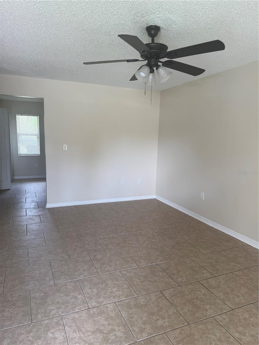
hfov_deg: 56.8
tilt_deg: -8.6
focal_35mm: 24
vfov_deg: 71.6
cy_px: 172
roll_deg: -3.1
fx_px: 239
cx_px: 130
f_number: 1.78
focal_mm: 6.76
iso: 100
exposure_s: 1/121
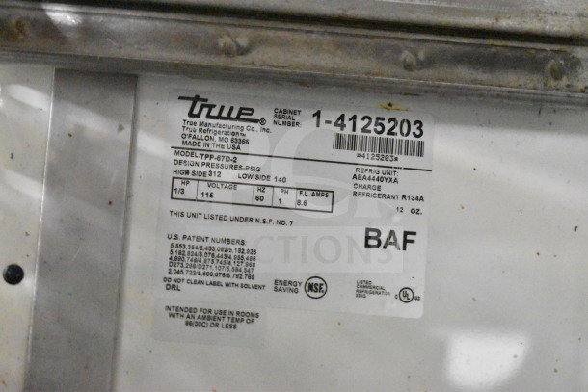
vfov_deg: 18.9
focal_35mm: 72
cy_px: 196
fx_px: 1176
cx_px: 294
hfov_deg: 28.1
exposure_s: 1/50
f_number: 5.3
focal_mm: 48
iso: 25600
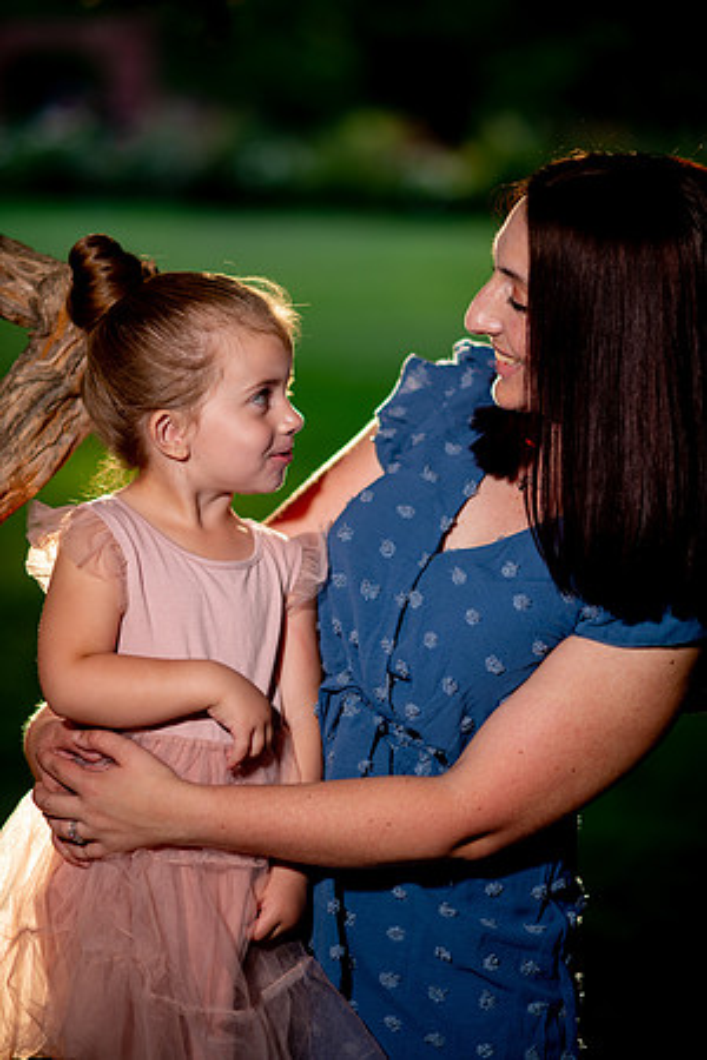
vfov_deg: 19.5
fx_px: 3093
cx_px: 354
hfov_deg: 13.0
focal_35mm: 105
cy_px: 530
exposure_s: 1/250
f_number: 2
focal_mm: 105
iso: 64
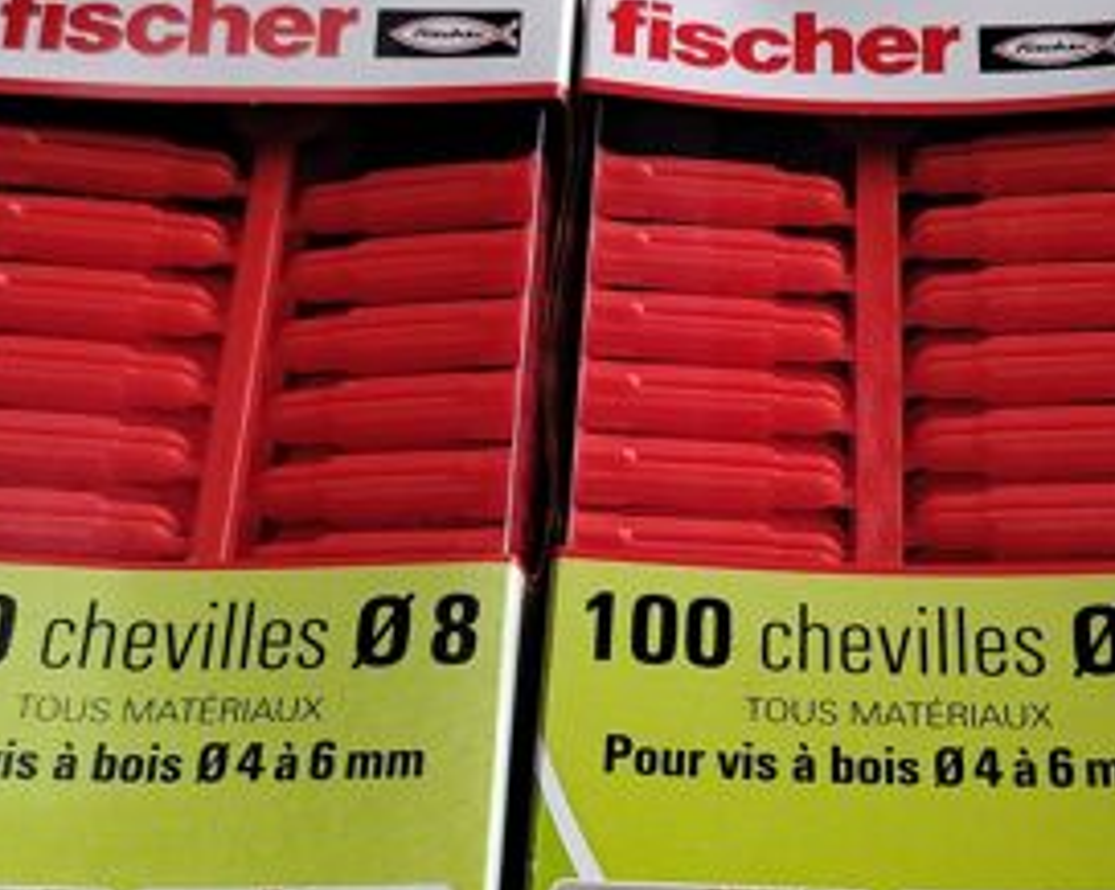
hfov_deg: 27.4
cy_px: 521
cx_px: 742
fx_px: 2275
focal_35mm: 69
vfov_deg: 22.1
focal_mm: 5.25
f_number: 1.75
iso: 100
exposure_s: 1/100
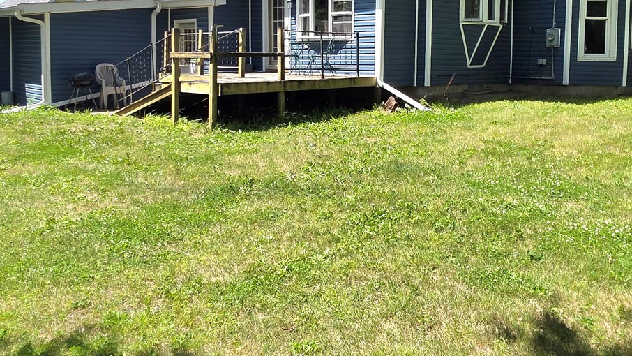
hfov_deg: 60.9
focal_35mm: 32
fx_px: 536
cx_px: 341
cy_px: 88
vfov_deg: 35.8
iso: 40
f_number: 1.9
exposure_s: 1/2000
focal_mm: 2.2
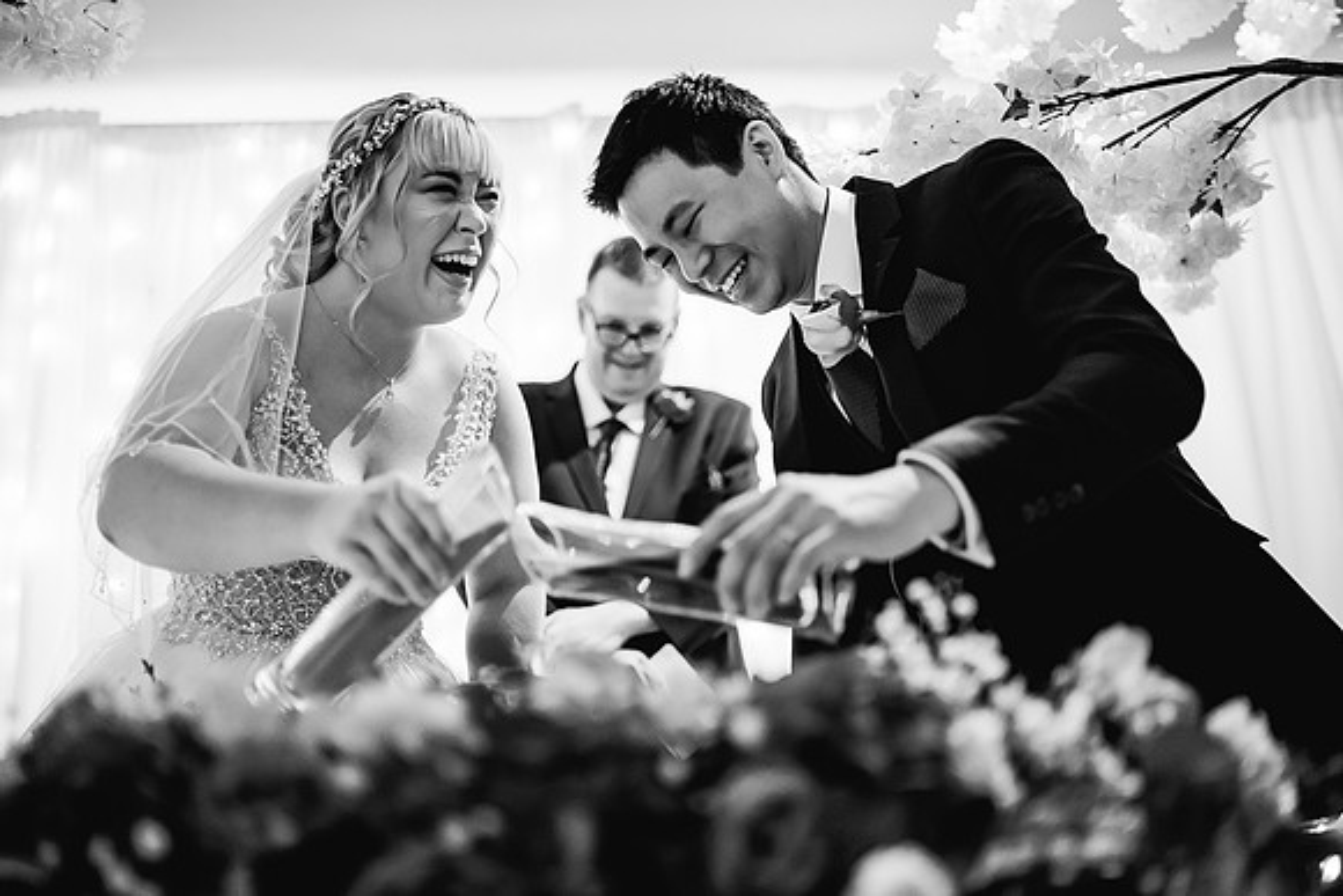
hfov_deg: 54.4
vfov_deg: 37.9
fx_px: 1306
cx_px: 672
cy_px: 448
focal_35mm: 35
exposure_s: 1/250
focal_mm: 35
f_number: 1.4
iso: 3200
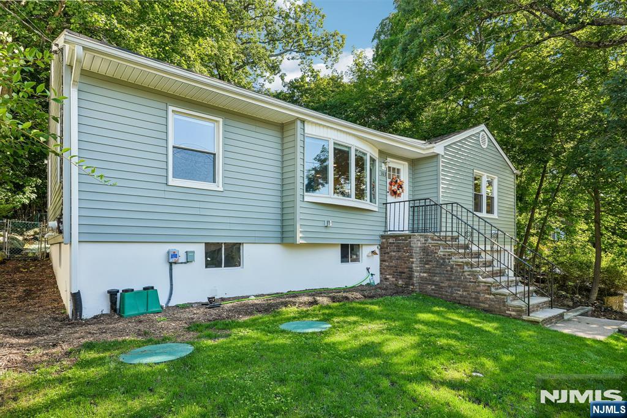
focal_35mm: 20
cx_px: 314
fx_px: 339
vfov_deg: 63.2
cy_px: 209
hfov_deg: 85.4
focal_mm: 19.5
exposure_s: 1/80
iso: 100
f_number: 8
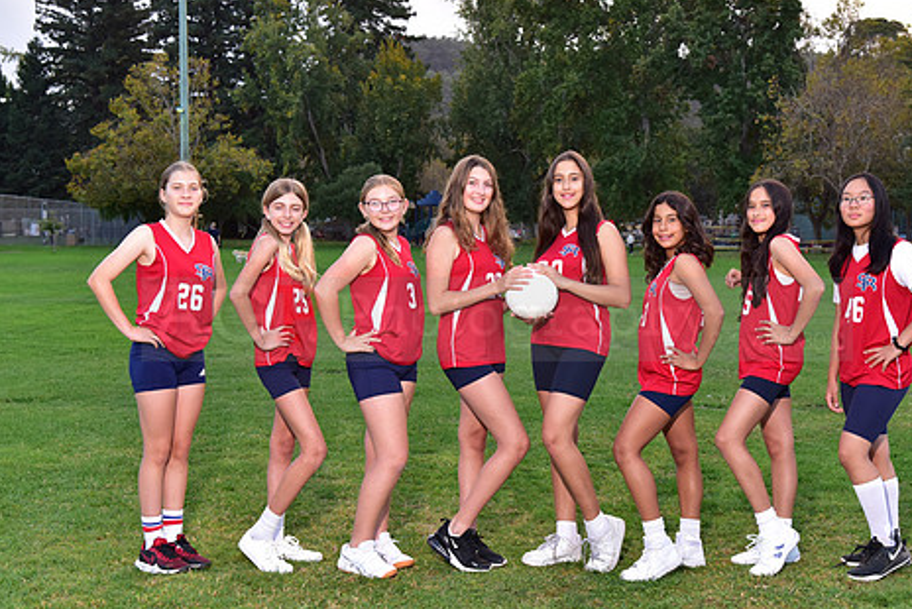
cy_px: 304
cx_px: 472
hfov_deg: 33.4
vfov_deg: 22.7
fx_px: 1521
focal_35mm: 60
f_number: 5.6
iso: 800
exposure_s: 1/200
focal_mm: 48
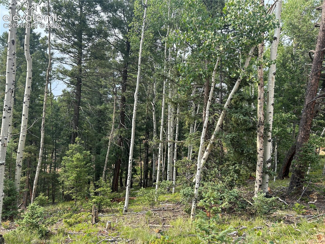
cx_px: 162
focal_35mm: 26
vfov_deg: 53.1
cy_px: 122
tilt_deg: +2.8
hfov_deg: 67.3
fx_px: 244
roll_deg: -0.1
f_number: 1.5
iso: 50
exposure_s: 1/1112
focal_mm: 5.7
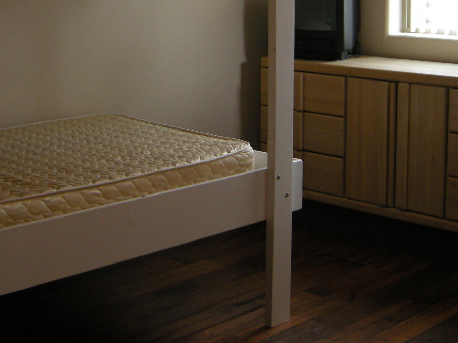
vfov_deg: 20.8
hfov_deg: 28.1
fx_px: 913
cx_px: 202
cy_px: 32
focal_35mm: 69
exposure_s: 1/49.8
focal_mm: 7.5
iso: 112
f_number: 2.7
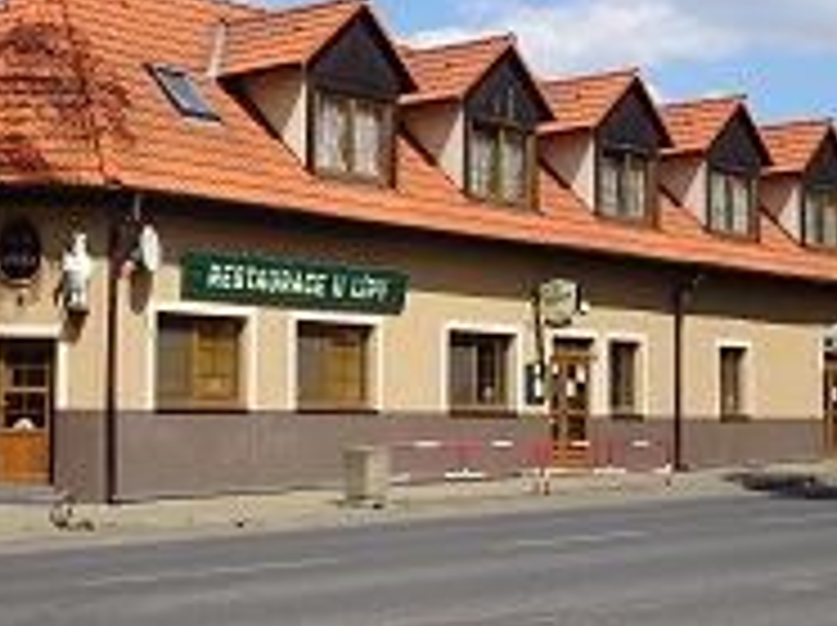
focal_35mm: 69
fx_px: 1666
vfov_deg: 21.3
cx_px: 230
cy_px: 306
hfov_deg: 27.9
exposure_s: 1/800
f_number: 4
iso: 80
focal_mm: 5.43
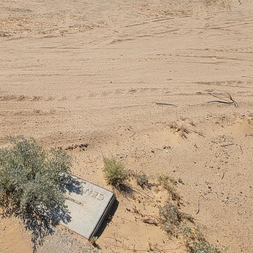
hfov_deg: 47.3
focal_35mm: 33
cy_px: -10
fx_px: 273
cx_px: 55
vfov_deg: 41.8
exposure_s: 1/3273
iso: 50
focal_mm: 2.2
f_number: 2.2
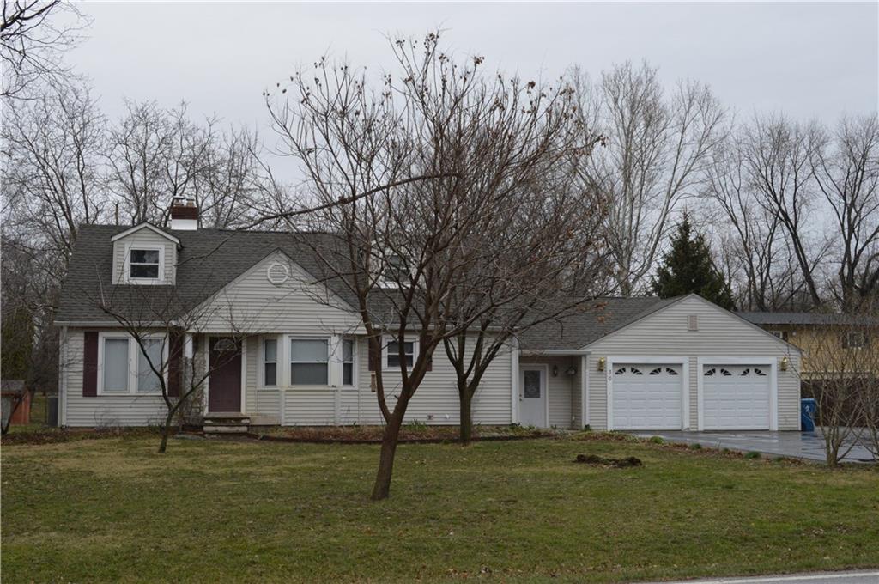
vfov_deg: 29.8
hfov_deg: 43.7
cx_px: 440
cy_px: 292
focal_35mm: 45
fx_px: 1097
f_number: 11
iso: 1600
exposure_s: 1/500
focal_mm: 30
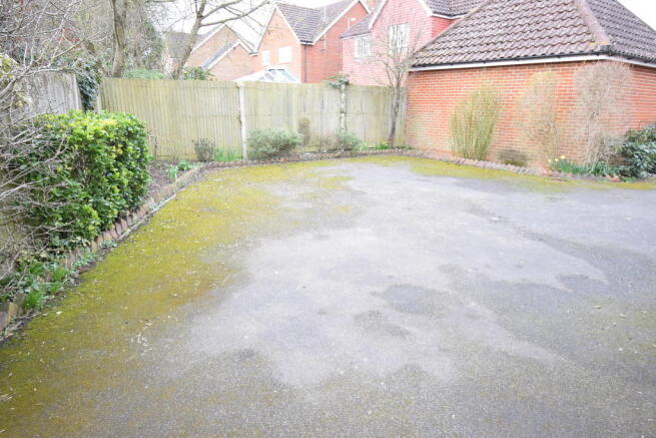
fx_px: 410
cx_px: 328
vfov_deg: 56.2
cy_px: 219
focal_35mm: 22
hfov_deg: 77.3
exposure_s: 1/100
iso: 400
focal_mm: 15
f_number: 5
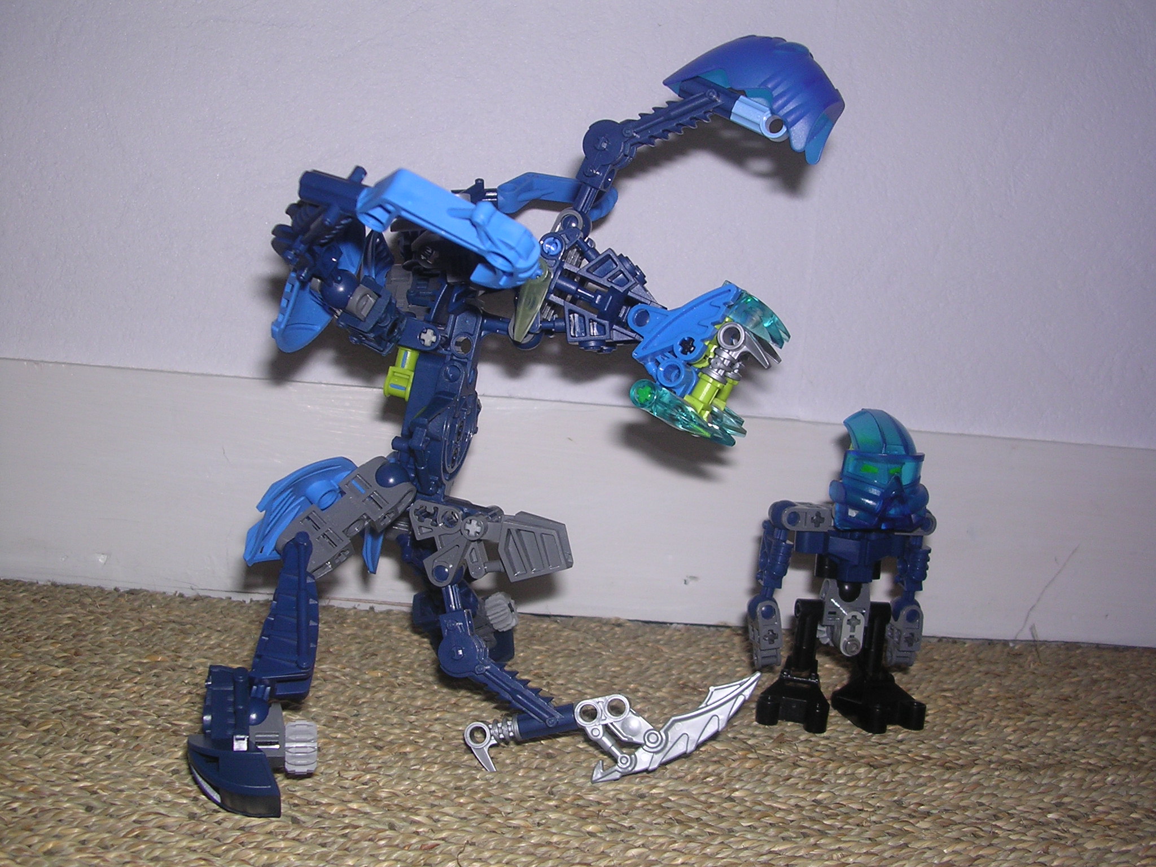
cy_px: 434
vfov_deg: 37.7
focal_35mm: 38
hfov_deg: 49.0
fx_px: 1269
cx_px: 578
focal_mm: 5.8
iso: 100
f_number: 2.8
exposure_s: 1/60.1
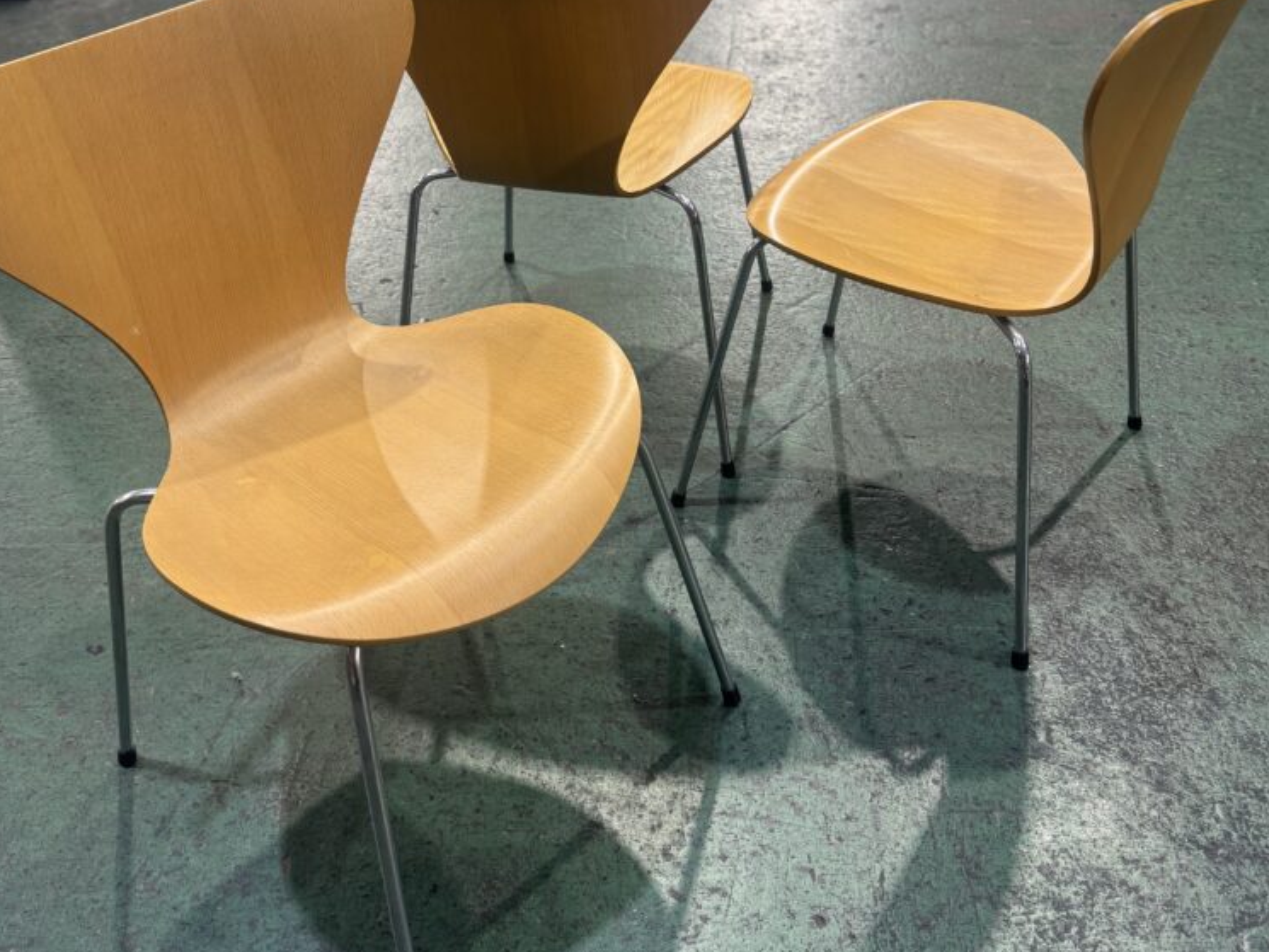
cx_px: 647
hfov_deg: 55.3
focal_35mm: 33
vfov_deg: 42.3
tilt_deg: -34.5
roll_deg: +0.8
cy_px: 310
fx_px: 1210
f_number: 1.78
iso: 160
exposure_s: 1/60
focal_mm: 6.76
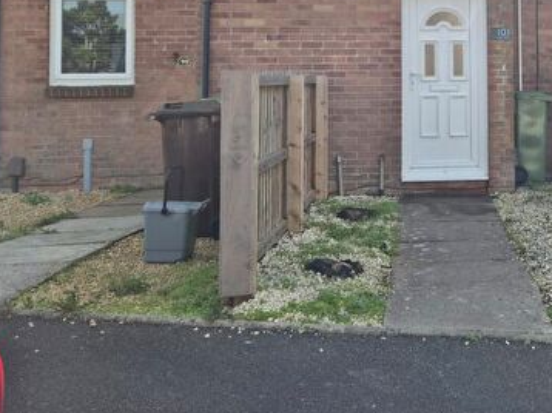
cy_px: 64
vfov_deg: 31.1
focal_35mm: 45
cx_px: 503
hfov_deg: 39.0
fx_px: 717
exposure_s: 1/2944
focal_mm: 5.4
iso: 25
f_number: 1.8
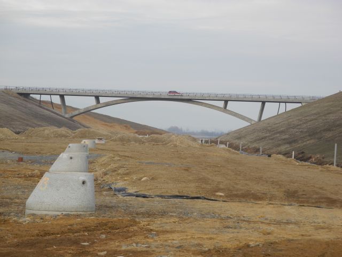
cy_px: 128
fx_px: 1512
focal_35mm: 153
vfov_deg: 9.7
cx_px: 171
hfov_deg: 12.9
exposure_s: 1/74.6
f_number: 5
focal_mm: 32.6
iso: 100
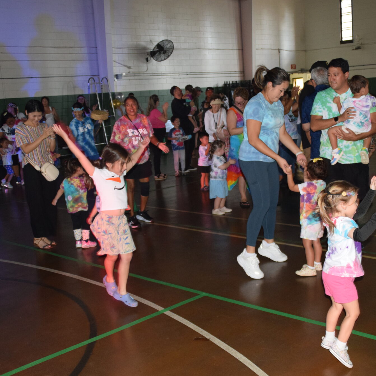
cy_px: 190
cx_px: 202
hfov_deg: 34.9
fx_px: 598
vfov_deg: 34.9
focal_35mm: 49
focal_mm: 25
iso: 2000
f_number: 3.8
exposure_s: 1/60
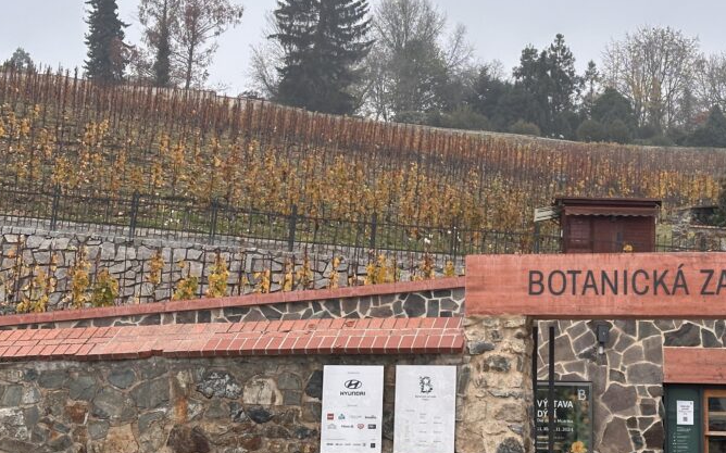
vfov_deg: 16.7
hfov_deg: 26.4
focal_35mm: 78
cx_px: 470
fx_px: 1543
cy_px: 163
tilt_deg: +10.8
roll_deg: -0.6
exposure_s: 1/121
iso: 64
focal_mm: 6.86
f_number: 1.78
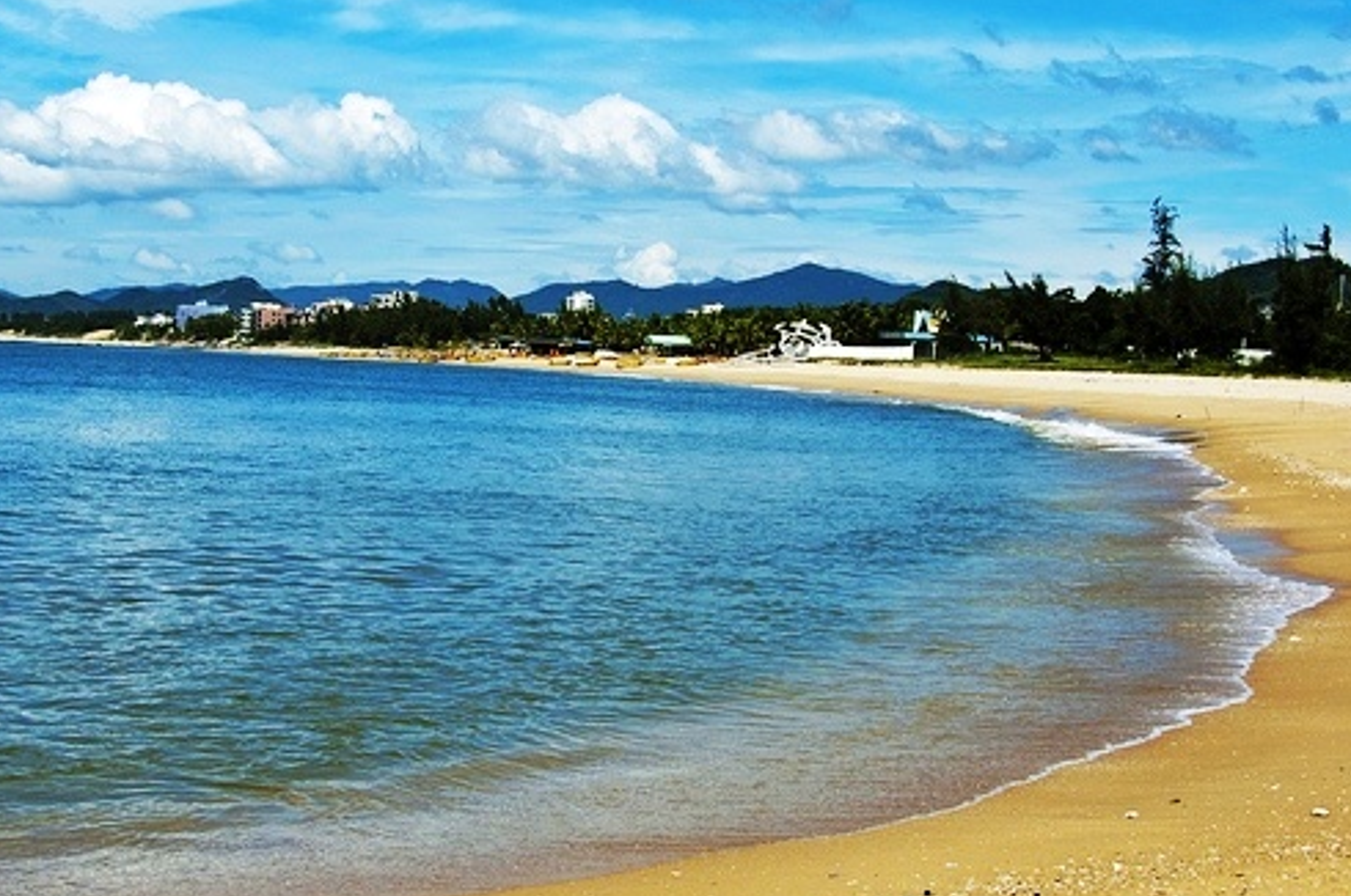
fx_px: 2163
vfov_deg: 23.4
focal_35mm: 58
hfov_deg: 34.6
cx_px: 528
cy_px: 430
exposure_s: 1/400
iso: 200
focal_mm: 27
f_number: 11
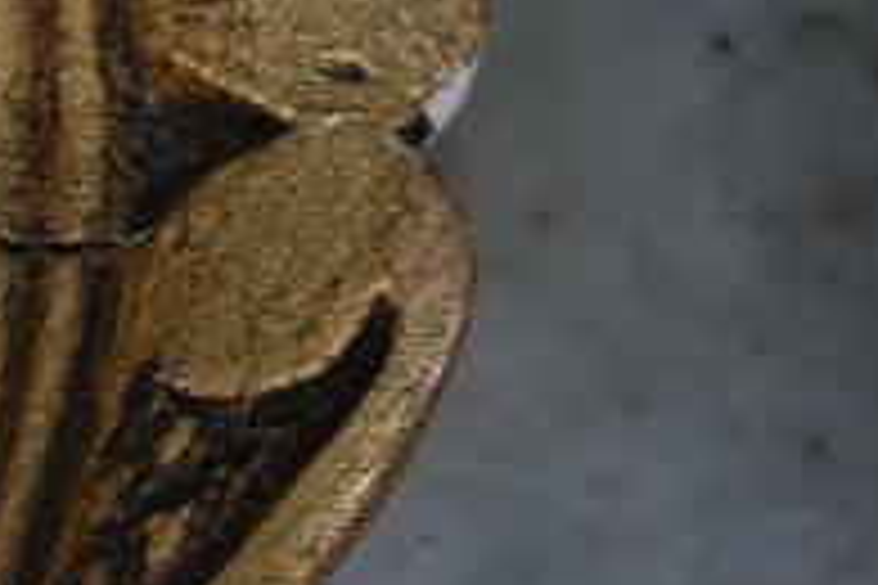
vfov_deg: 7.1
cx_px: -1324
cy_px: 320
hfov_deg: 9.3
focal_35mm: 194
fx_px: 4733
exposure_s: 1/250
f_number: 5.6
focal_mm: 21
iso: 200
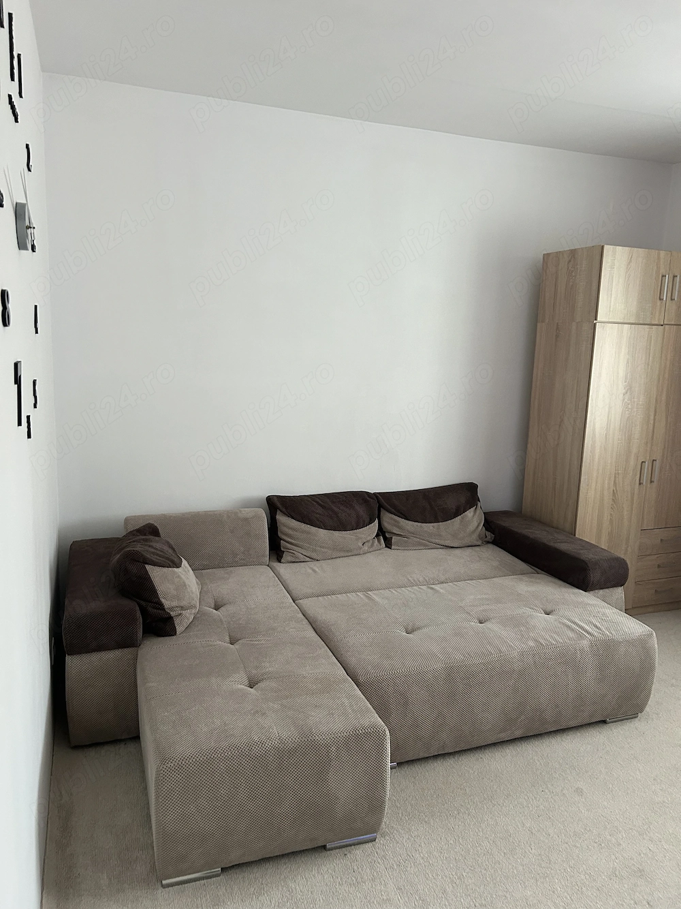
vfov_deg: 67.3
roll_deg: -2.3
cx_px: 340
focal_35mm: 26
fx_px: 682
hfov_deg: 53.0
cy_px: 454
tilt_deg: -11.3
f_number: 1.5
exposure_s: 1/60
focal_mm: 5.7
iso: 200
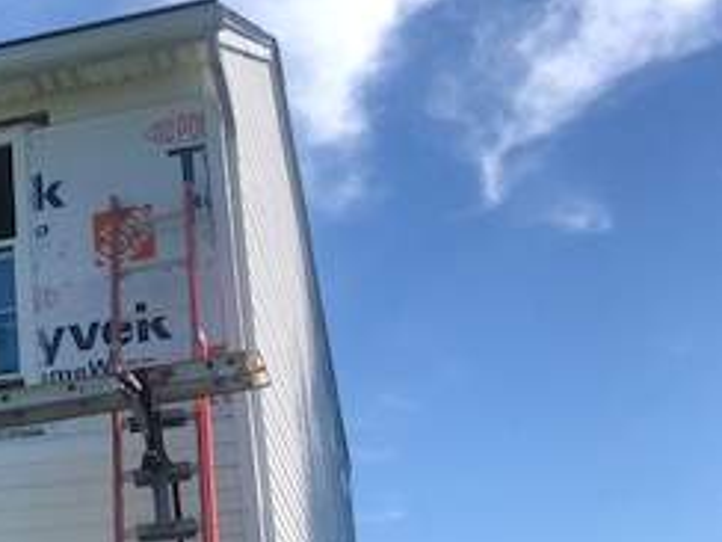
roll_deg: +1.8
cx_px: -207
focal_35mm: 76
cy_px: 418
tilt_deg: +19.1
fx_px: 1585
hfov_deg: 22.9
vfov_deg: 19.2
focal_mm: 3.99
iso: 20
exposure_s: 1/1517
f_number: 1.8
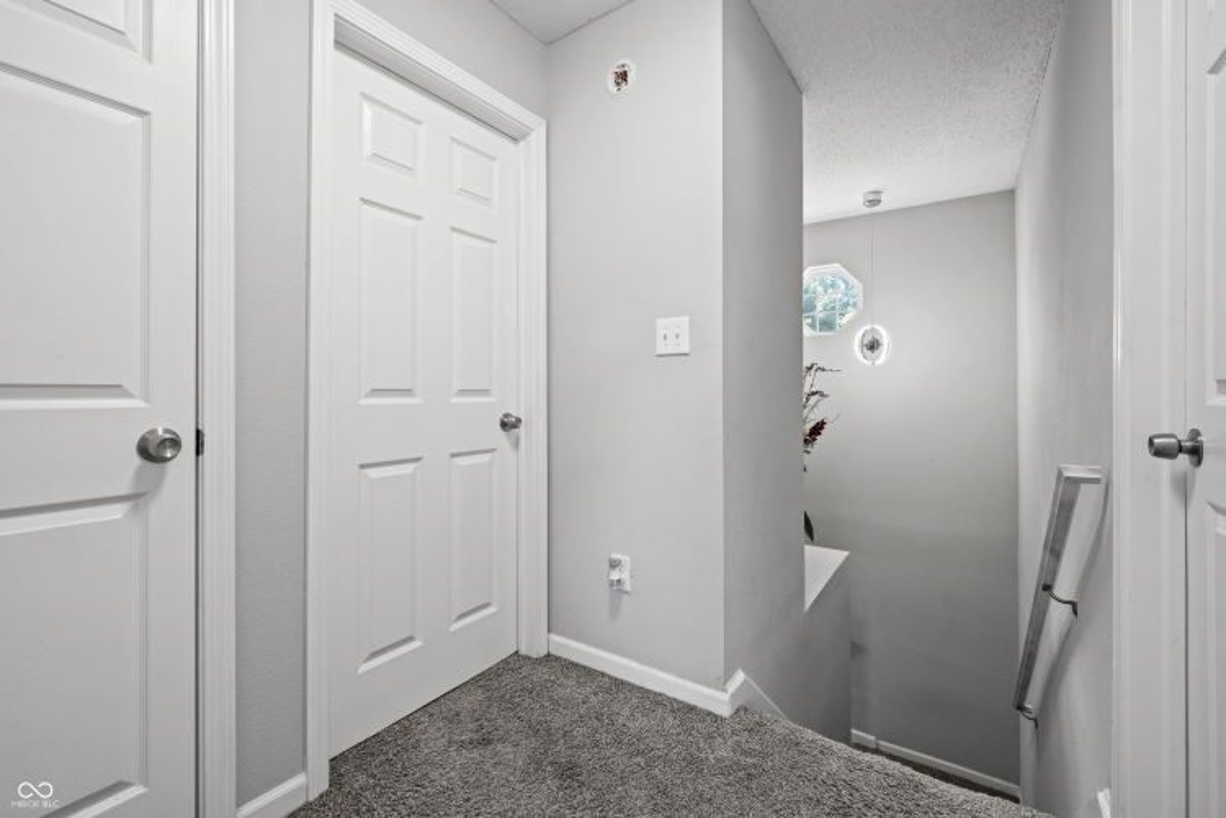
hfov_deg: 100.4
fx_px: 511
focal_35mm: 15
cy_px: 409
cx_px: 613
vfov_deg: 77.3
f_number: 9
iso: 4500
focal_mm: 15
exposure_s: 1/15
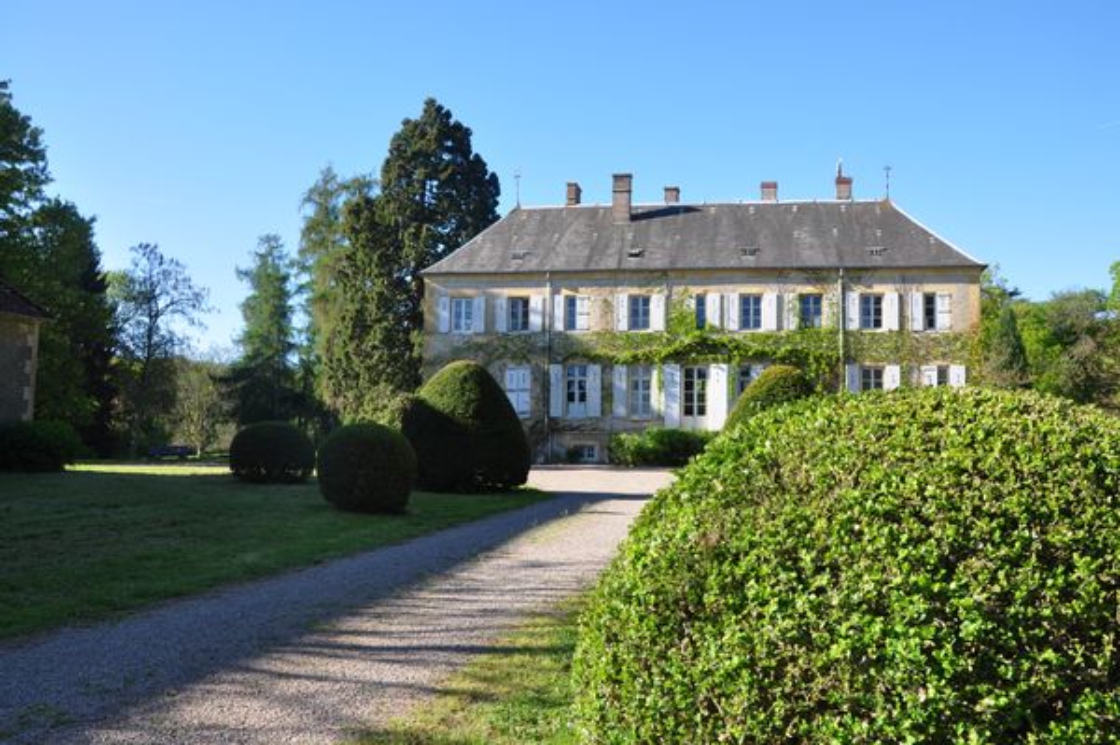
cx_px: 560
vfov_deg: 36.8
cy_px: 372
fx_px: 1119
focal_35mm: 36
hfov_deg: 53.2
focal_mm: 24
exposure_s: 1/160
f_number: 9
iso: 200
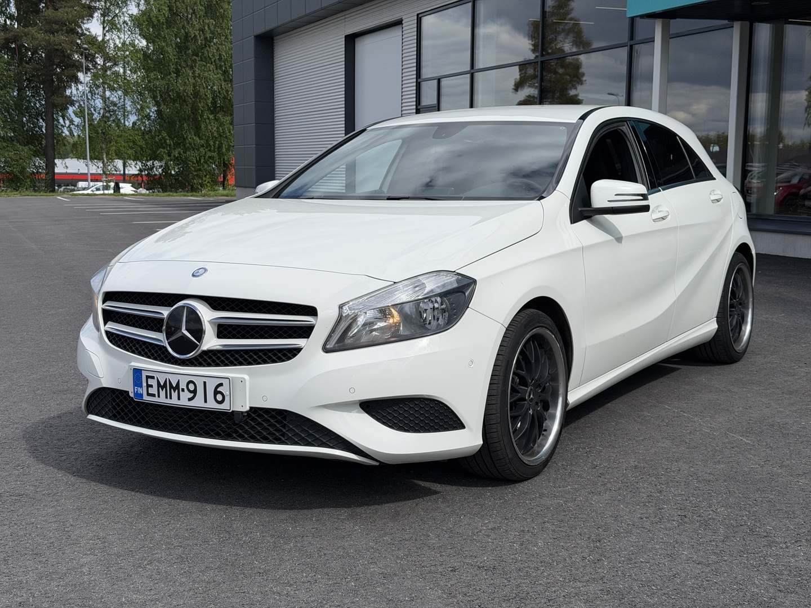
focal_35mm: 48
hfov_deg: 39.7
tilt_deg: -7.6
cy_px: 304
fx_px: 1125
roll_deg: -1.0
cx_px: 406
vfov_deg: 30.3
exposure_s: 1/6536
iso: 64
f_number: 1.78
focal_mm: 6.76
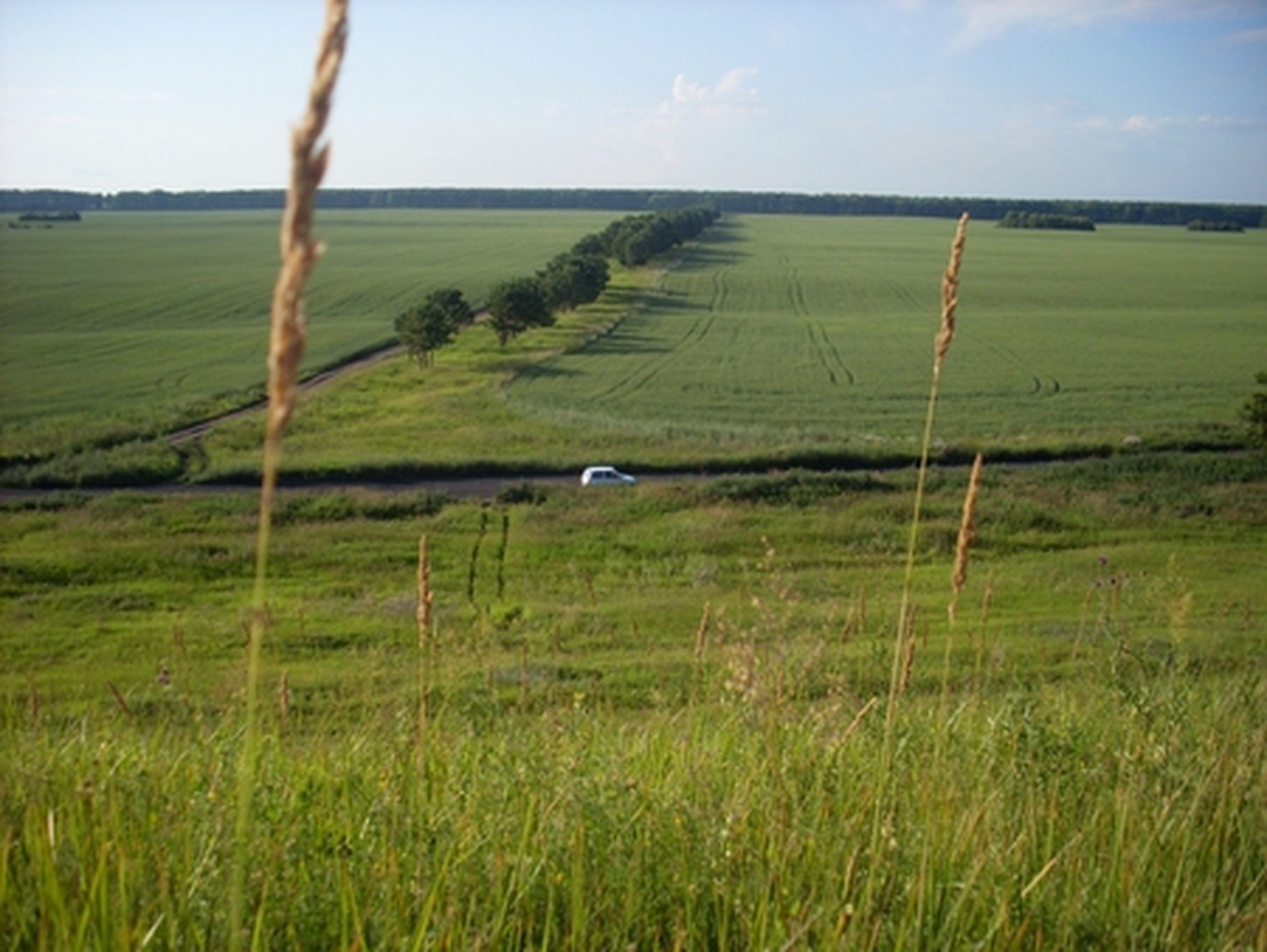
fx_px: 1392
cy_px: 476
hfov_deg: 49.0
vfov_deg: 37.8
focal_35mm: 38
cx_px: 634
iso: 80
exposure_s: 1/180
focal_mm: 6.3
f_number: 7.7
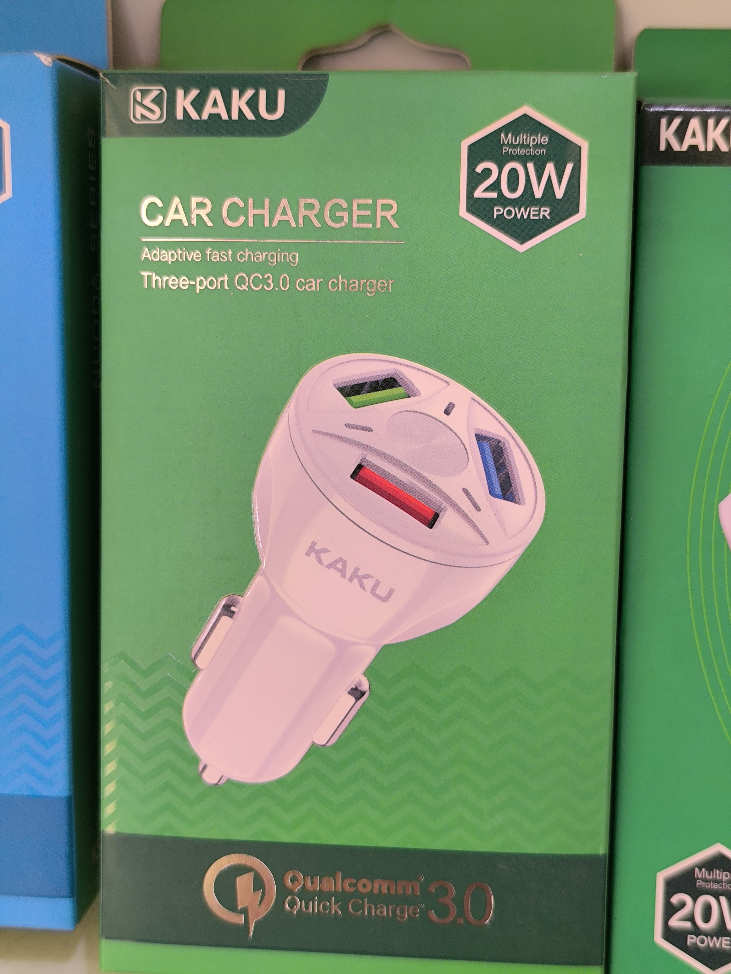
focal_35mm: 46
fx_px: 1295
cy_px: 487
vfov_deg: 41.2
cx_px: 366
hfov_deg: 31.5
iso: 320
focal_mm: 6.14
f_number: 1.65
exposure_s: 1/100
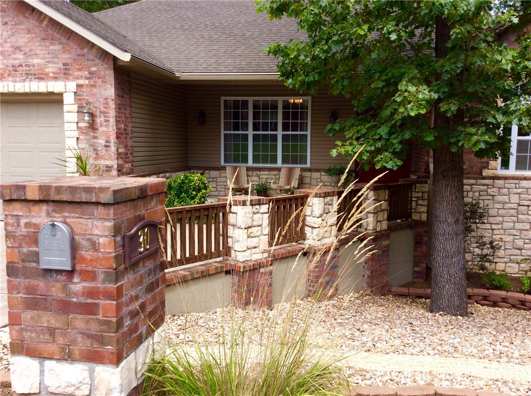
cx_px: 266
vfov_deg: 44.0
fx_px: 490
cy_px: 198
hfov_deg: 56.9
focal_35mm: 32
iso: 32
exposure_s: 1/622
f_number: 2.4
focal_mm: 3.3
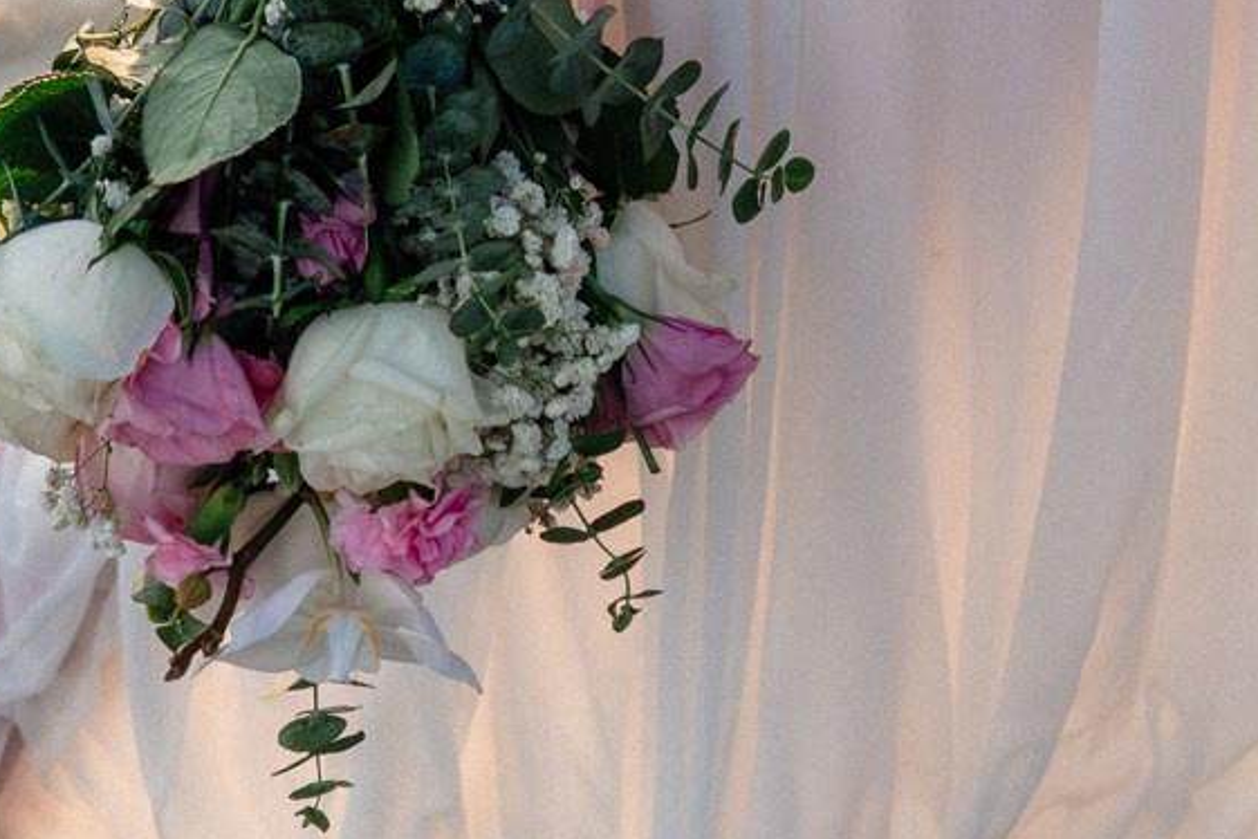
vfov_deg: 6.7
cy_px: 199
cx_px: 646
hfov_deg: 10.0
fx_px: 7163
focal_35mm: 205
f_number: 2.8
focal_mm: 50
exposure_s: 1/8000
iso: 3200
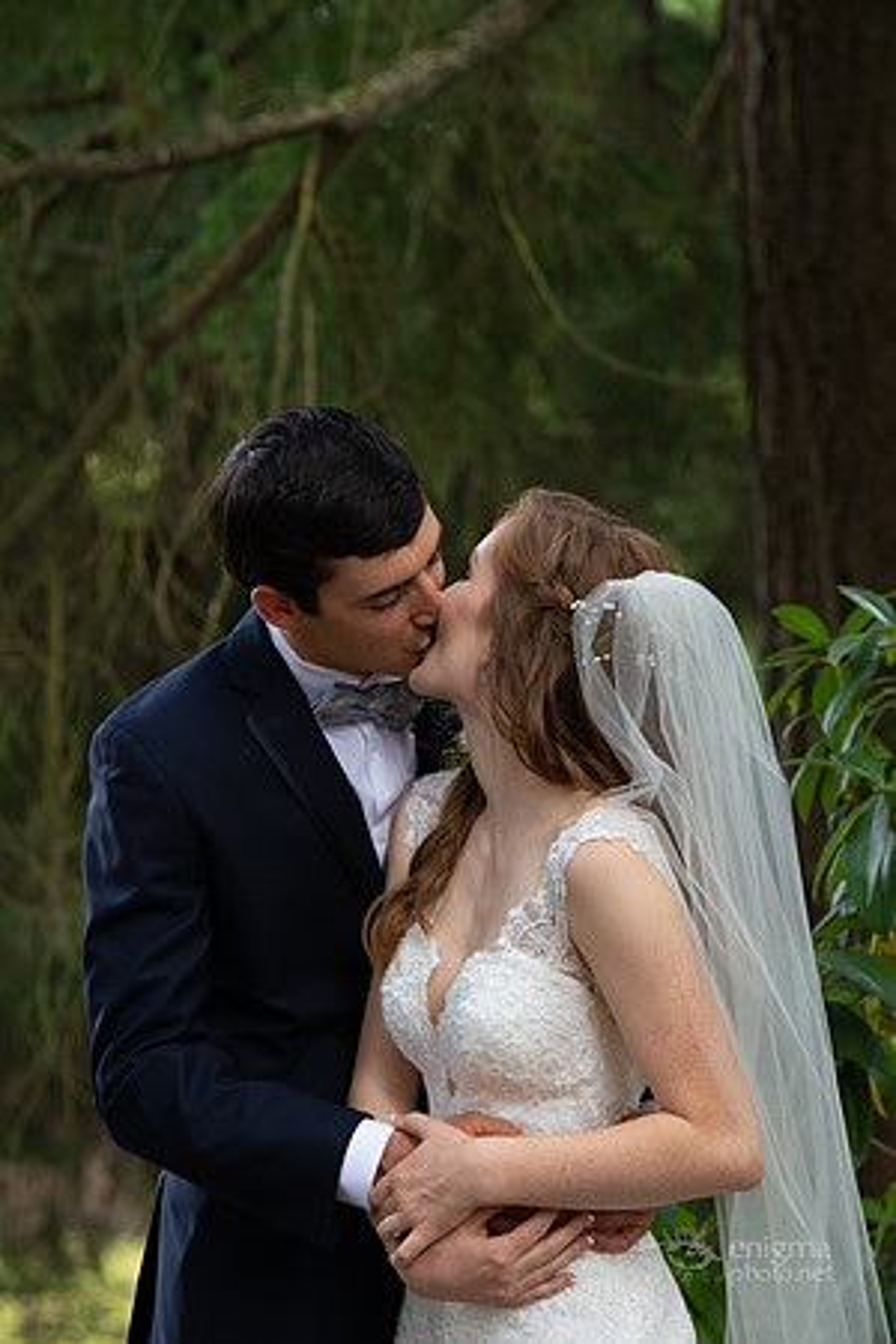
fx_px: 7466
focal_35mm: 200
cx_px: 448
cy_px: 672
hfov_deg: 6.9
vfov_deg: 10.3
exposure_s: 1/160
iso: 800
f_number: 9
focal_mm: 200
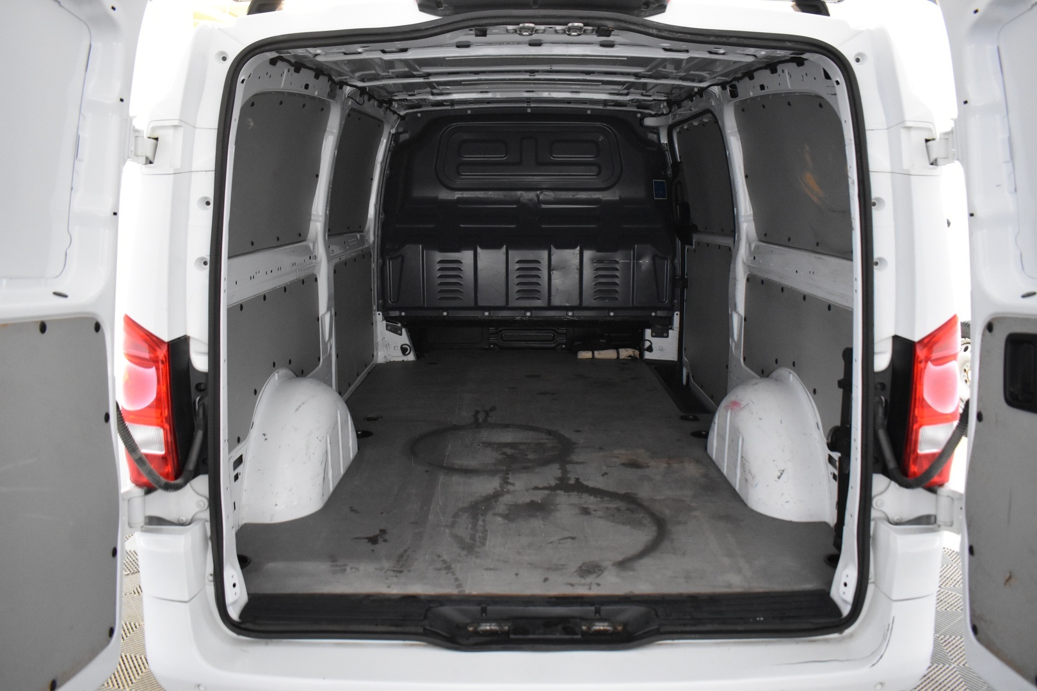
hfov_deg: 67.4
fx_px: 778
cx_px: 518
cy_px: 346
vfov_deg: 47.9
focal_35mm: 27
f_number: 3.5
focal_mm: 18
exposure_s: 1/30
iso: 2800
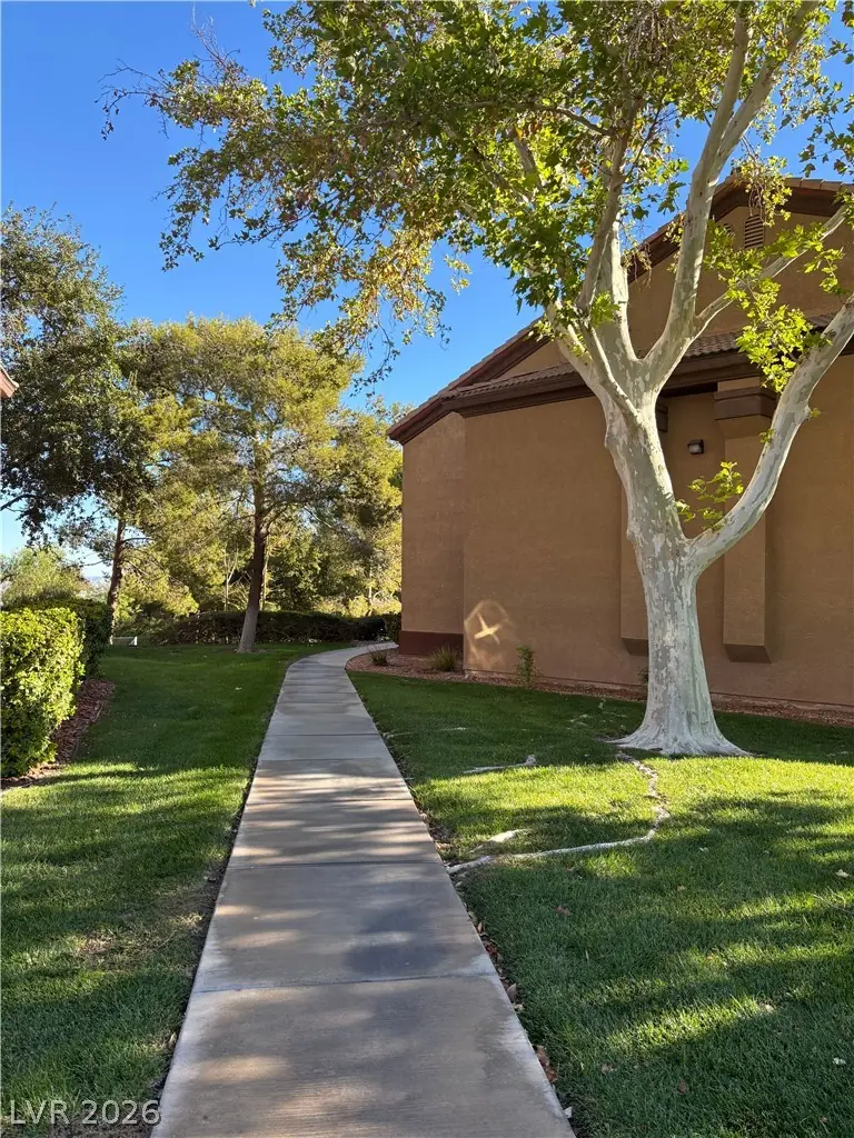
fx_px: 855
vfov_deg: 67.3
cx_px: 427
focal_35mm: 26
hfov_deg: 53.1
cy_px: 569
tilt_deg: +1.4
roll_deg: -0.5
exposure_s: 1/722
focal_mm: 5.96
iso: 50
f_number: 1.6
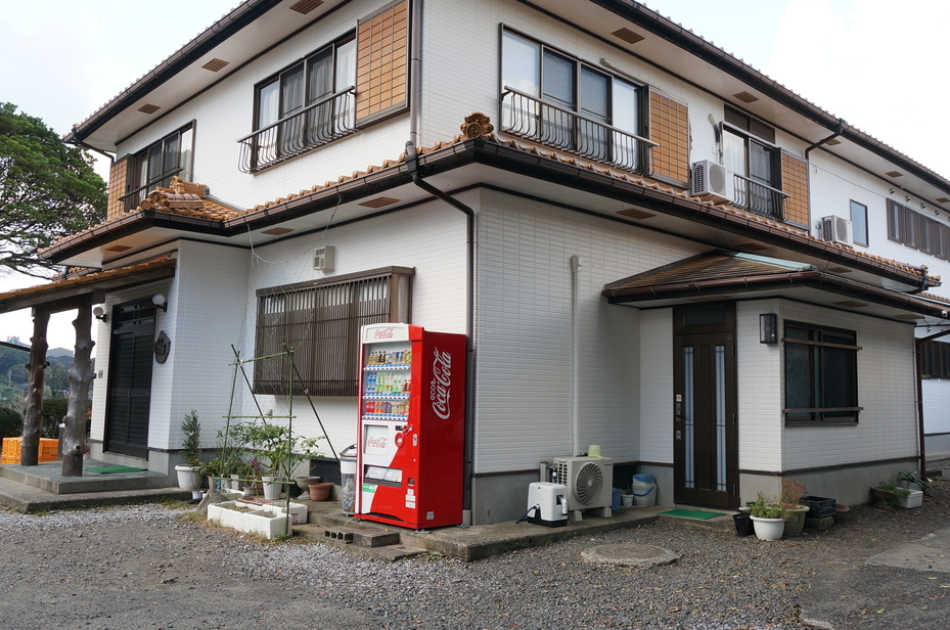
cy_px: 307
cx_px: 522
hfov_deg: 60.2
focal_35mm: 31
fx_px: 817
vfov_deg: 42.2
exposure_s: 1/100
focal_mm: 16
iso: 200
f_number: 5
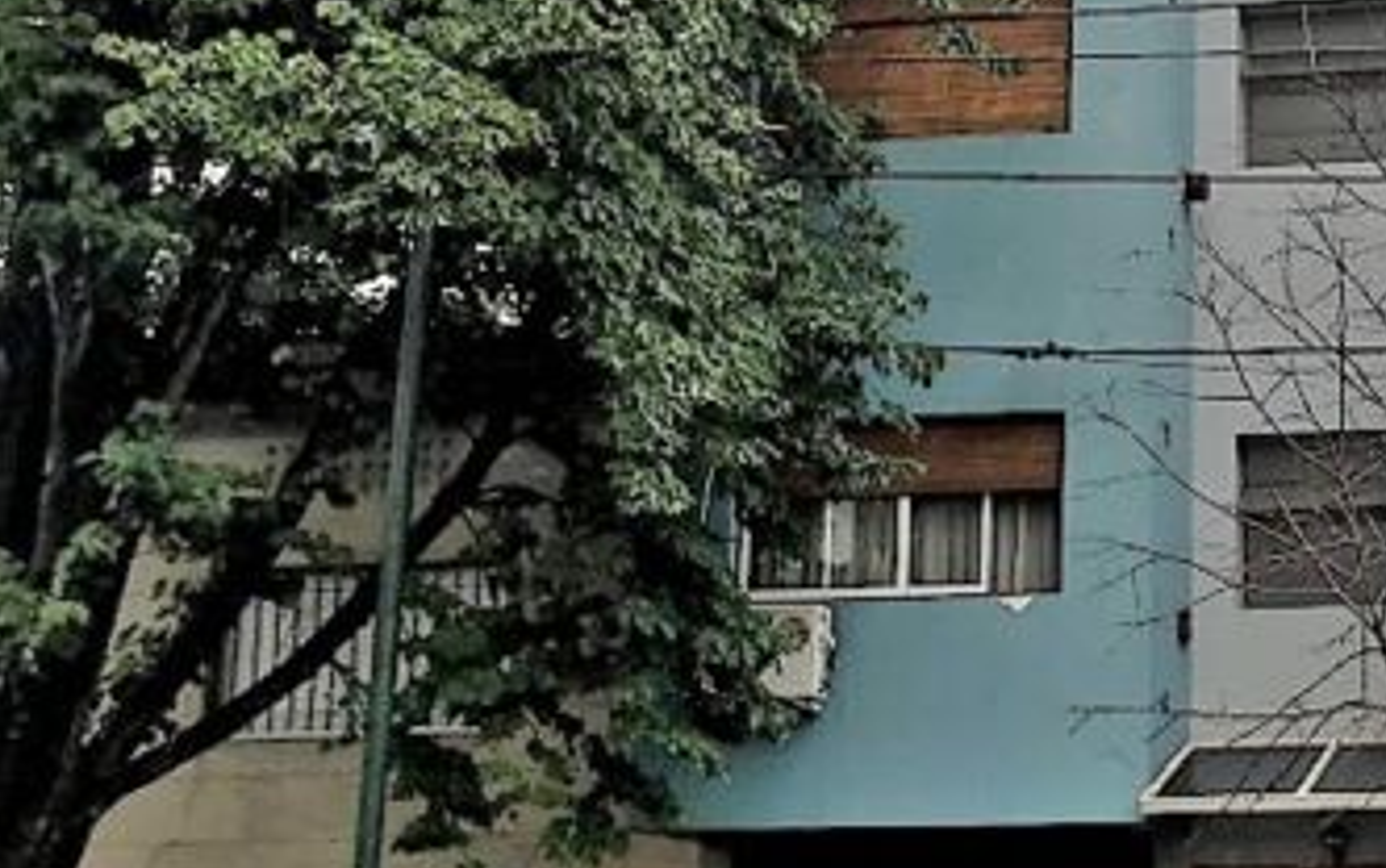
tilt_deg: +14.3
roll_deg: -0.6
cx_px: 1399
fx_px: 2797
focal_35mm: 74
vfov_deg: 17.6
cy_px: 388
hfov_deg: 26.3
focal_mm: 4.15
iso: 25
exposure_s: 1/452
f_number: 2.2
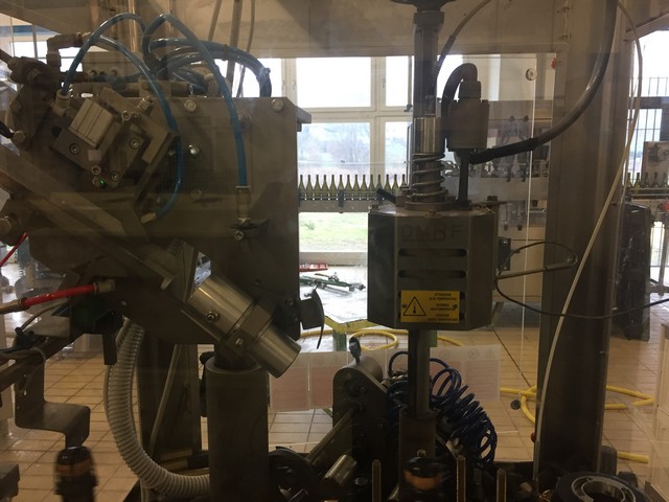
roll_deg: -0.7
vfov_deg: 48.2
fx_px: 560
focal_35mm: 29
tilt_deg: -9.0
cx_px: 334
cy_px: 251
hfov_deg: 61.7
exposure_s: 1/33
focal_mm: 4.15
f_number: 2.2
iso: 125
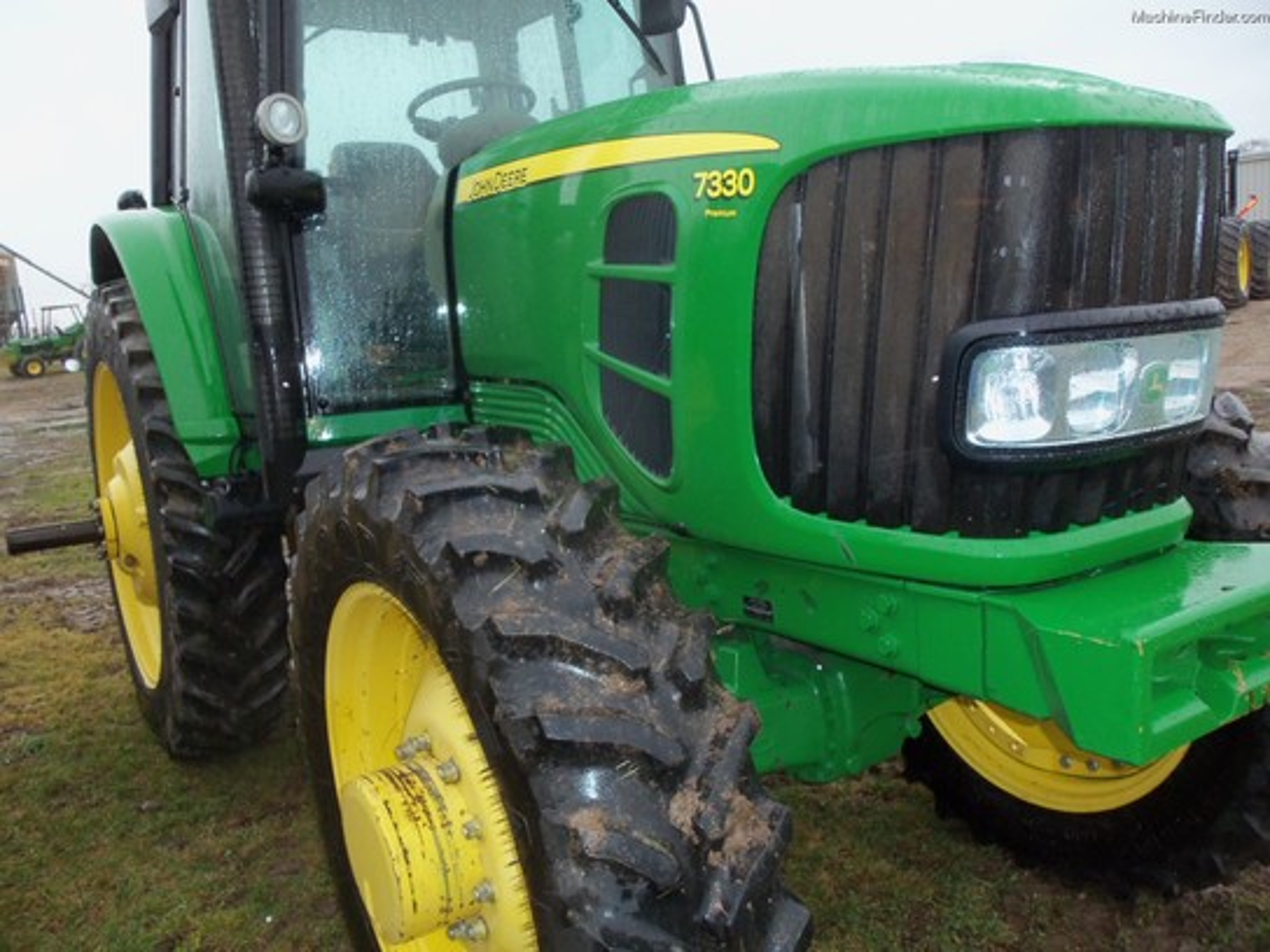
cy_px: 476
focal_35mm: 29
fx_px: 1064
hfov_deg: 61.7
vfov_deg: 48.2
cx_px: 635
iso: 125
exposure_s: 1/30
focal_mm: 5.2
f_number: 3.4
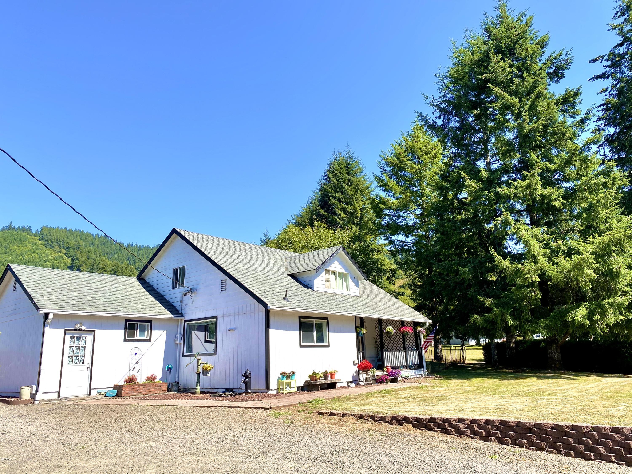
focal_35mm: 26
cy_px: 237
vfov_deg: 53.1
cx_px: 316
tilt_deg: +14.3
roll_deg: +1.9
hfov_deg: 67.3
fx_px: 475
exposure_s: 1/1701
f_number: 1.8
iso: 32
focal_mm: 4.25
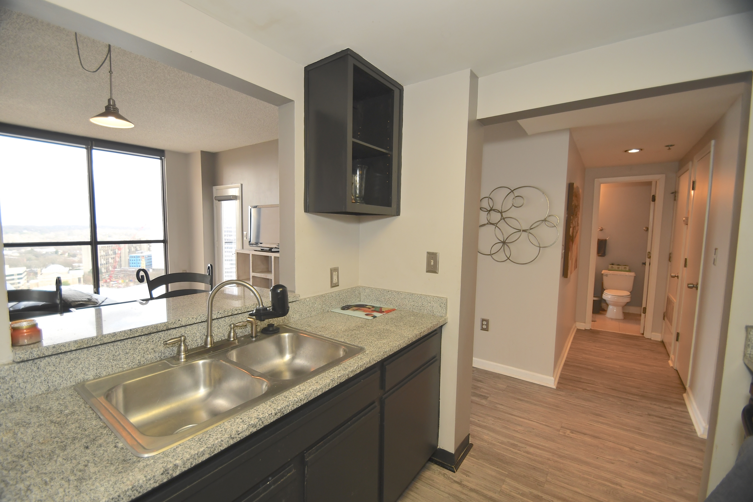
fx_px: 314
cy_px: 251
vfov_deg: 77.3
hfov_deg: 100.4
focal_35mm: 15
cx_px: 376
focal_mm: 10
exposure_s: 1/60
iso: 400
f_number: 4
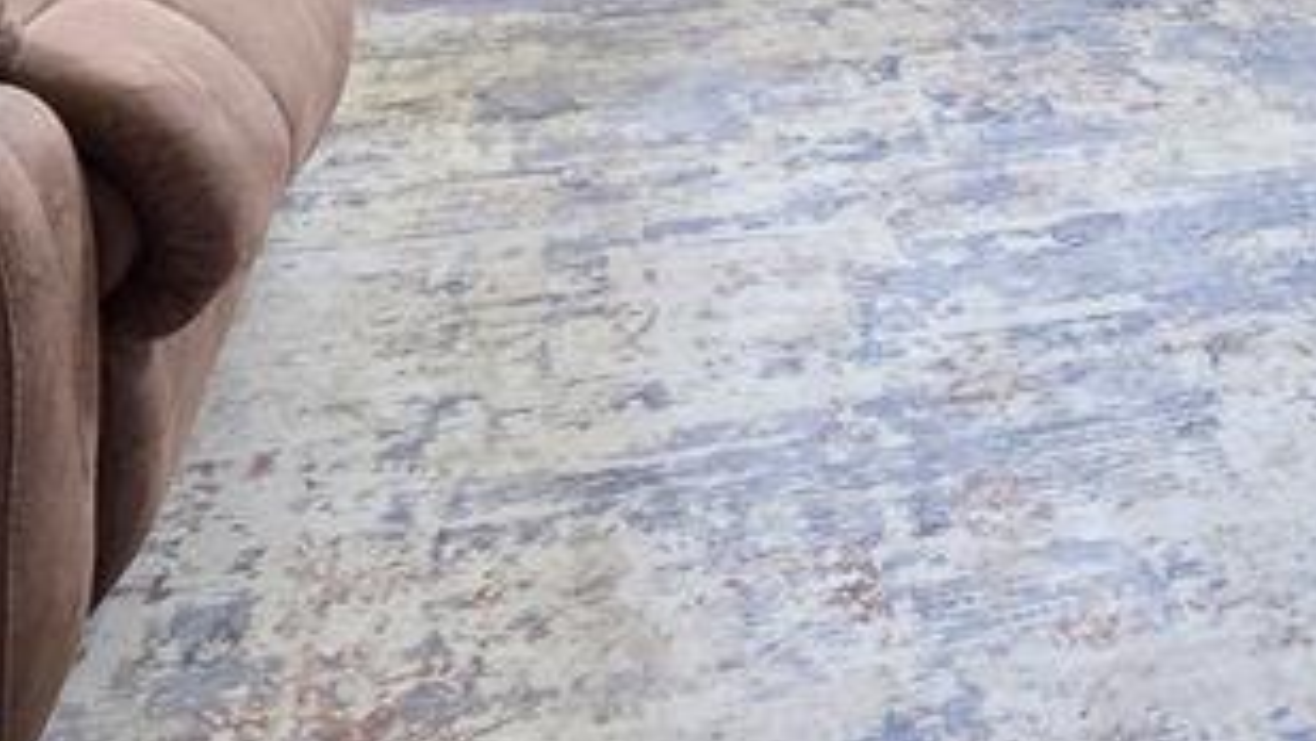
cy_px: -520
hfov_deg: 40.8
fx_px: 1640
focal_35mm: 47
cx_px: 1154
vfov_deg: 20.0
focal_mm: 2.2
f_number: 2.2
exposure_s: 1/60
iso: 250
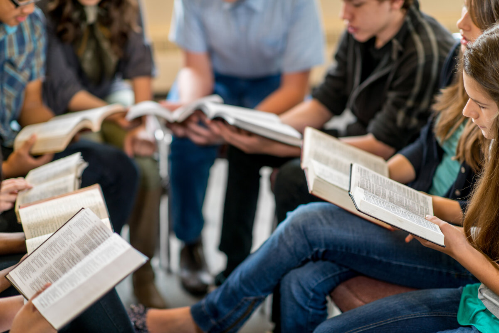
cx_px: 250
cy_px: 166
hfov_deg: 23.9
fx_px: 1179
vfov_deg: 16.1
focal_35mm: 85
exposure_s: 1/125
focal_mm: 85
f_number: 2
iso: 200
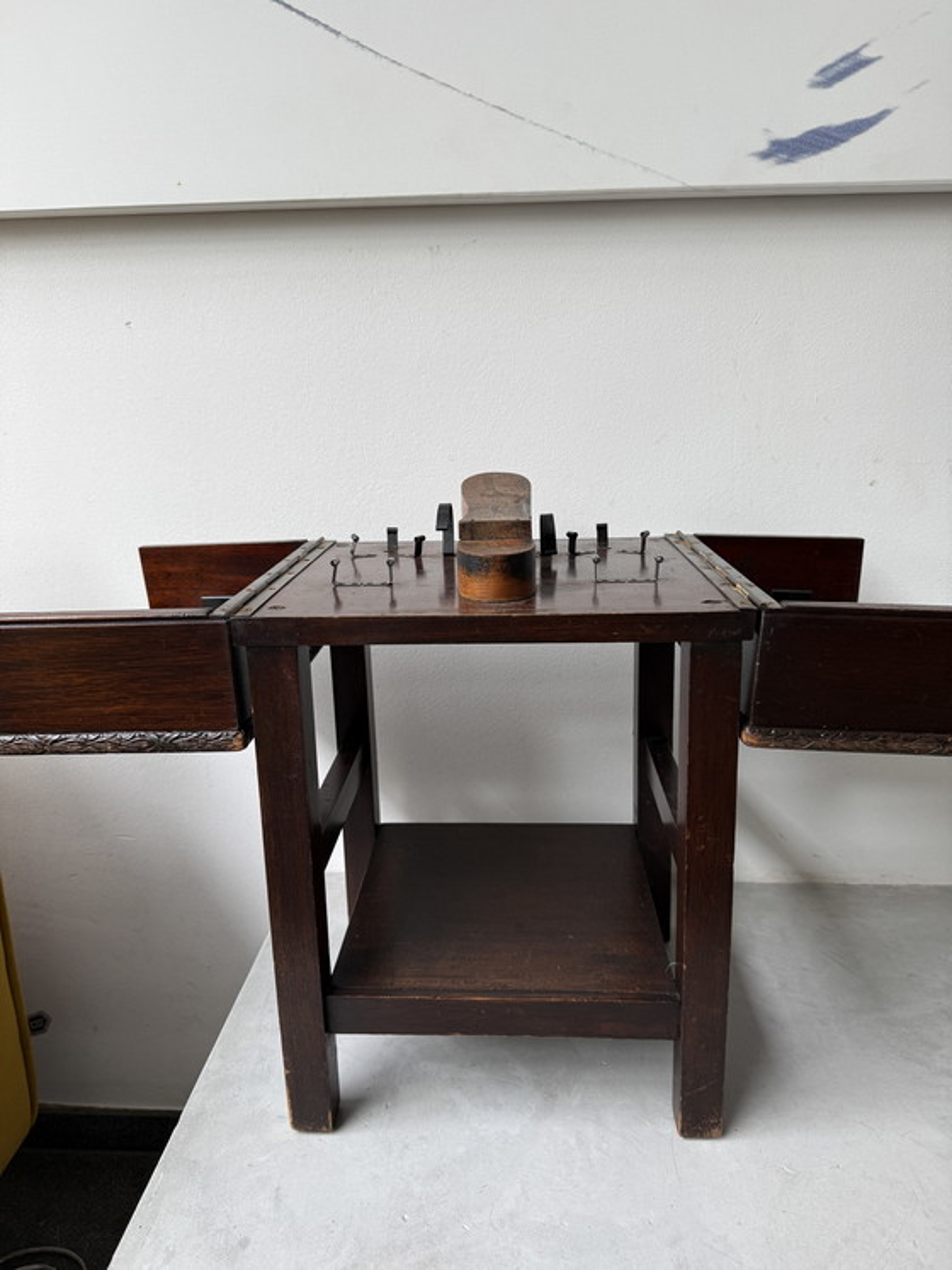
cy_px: 635
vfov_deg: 71.6
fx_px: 880
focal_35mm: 24
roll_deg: +0.5
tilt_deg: -14.7
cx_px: 476
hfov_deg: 56.8
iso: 125
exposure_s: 1/121
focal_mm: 6.76
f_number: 1.78
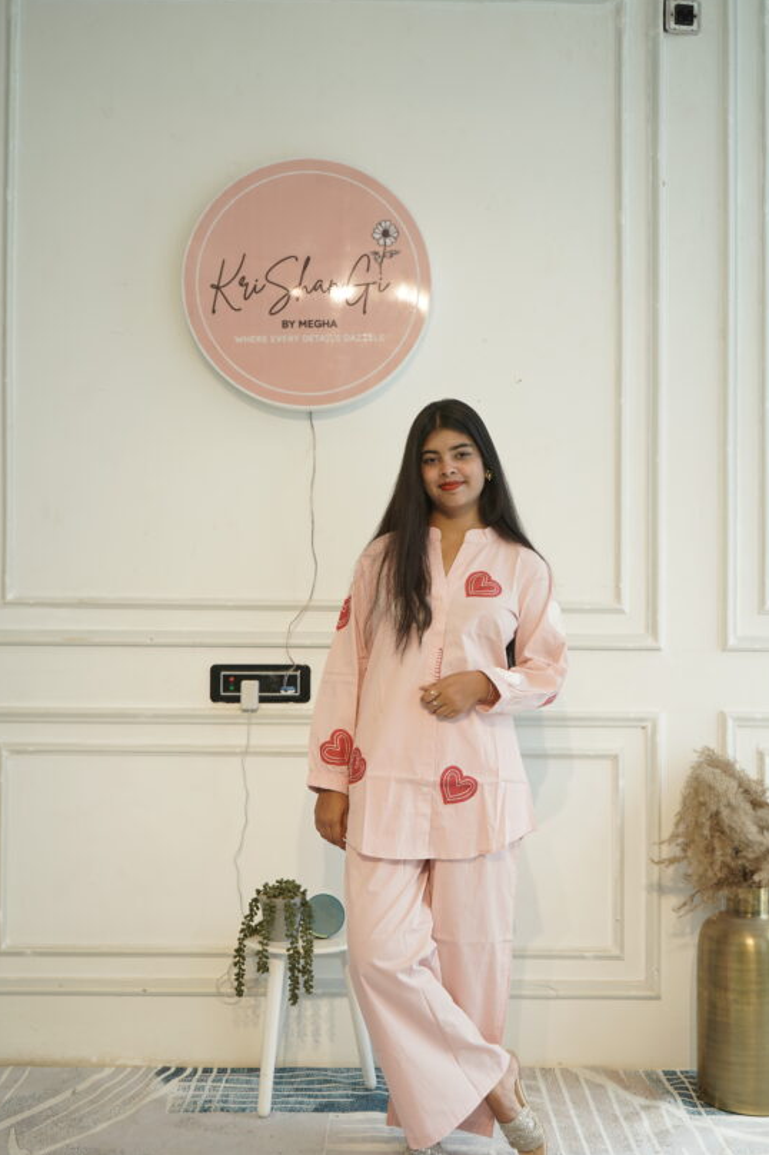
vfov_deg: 49.6
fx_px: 1251
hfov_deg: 34.2
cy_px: 590
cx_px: 413
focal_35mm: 39
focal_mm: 35
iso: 125
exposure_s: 1/100
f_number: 4.5
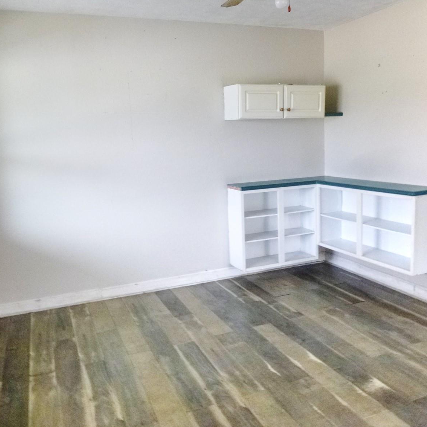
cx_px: 224
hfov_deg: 54.0
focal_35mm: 30
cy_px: 213
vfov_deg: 54.0
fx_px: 419
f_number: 3.1
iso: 400
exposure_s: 1/30
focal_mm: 4.5
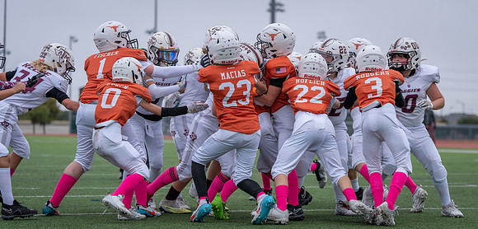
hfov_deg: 19.1
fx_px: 1416
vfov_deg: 9.2
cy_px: 122
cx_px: 272
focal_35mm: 116
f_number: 2.8
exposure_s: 1/1250
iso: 640
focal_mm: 93
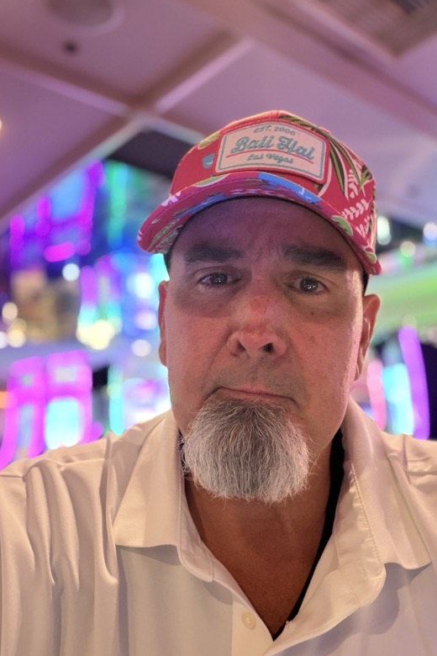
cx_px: 233
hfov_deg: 41.1
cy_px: 331
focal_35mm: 32
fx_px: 583
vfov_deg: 58.7
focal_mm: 2.71
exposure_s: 1/20
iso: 500
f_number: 1.9
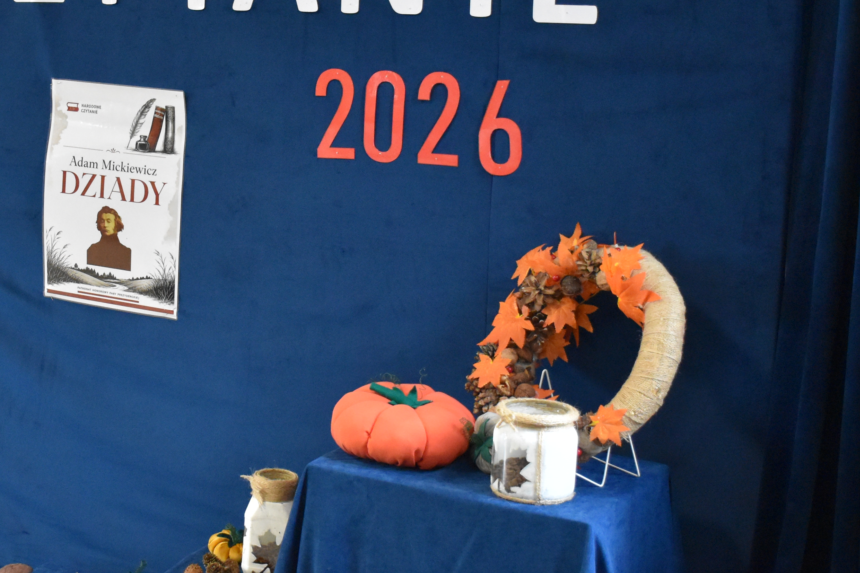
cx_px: 217
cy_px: 204
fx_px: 1553
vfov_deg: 20.9
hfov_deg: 30.5
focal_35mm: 65
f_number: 3.5
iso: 3200
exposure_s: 1/100
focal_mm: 22
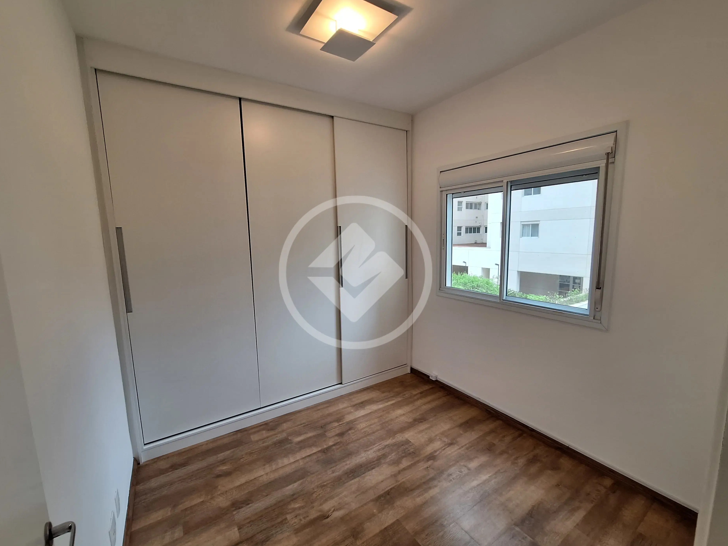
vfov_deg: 85.7
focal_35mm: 14
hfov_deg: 102.0
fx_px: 294
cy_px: 272
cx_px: 356
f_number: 2.2
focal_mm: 1.74
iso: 64
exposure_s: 1/40
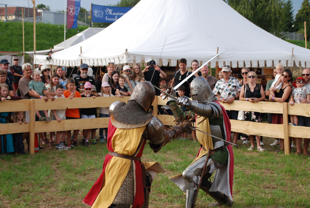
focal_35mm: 63
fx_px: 543
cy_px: 104
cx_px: 155
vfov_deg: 21.6
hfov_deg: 31.9
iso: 200
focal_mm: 42
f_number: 4.8
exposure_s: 1/400
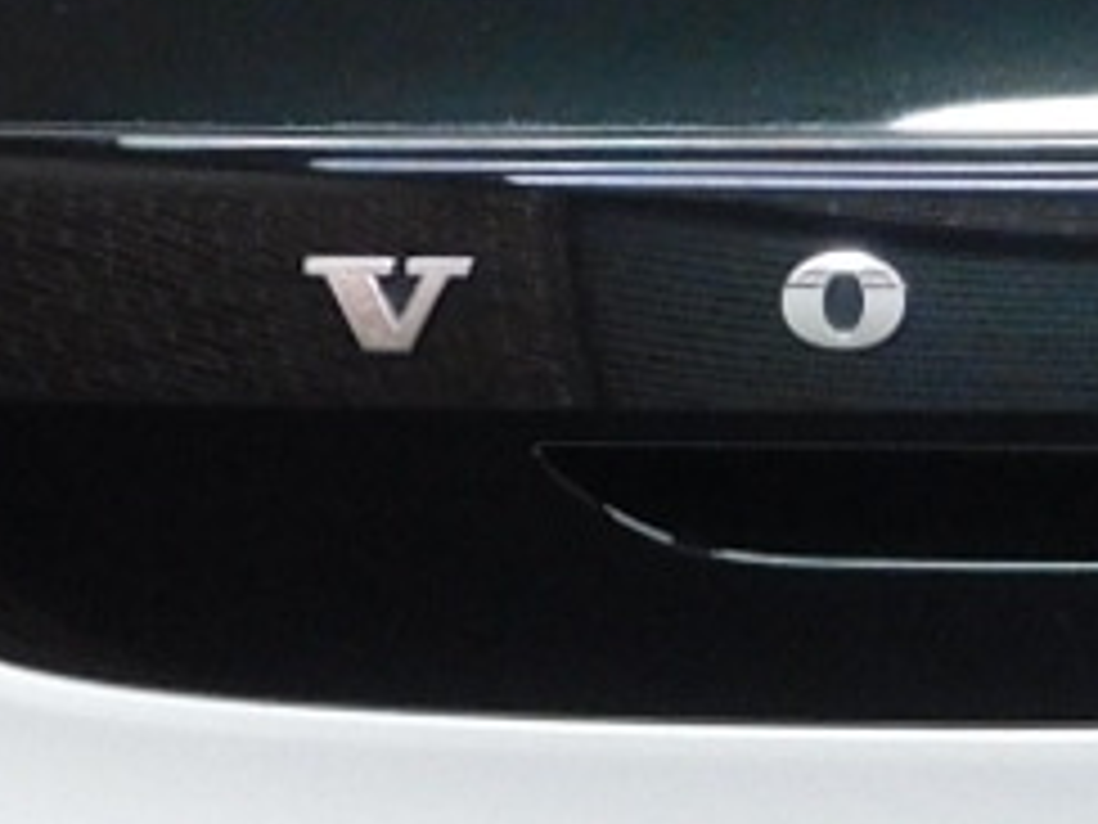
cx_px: 1472
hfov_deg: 12.6
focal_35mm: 151
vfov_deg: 9.8
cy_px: 829
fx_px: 4790
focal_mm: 4
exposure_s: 1/30
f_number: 3
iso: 220
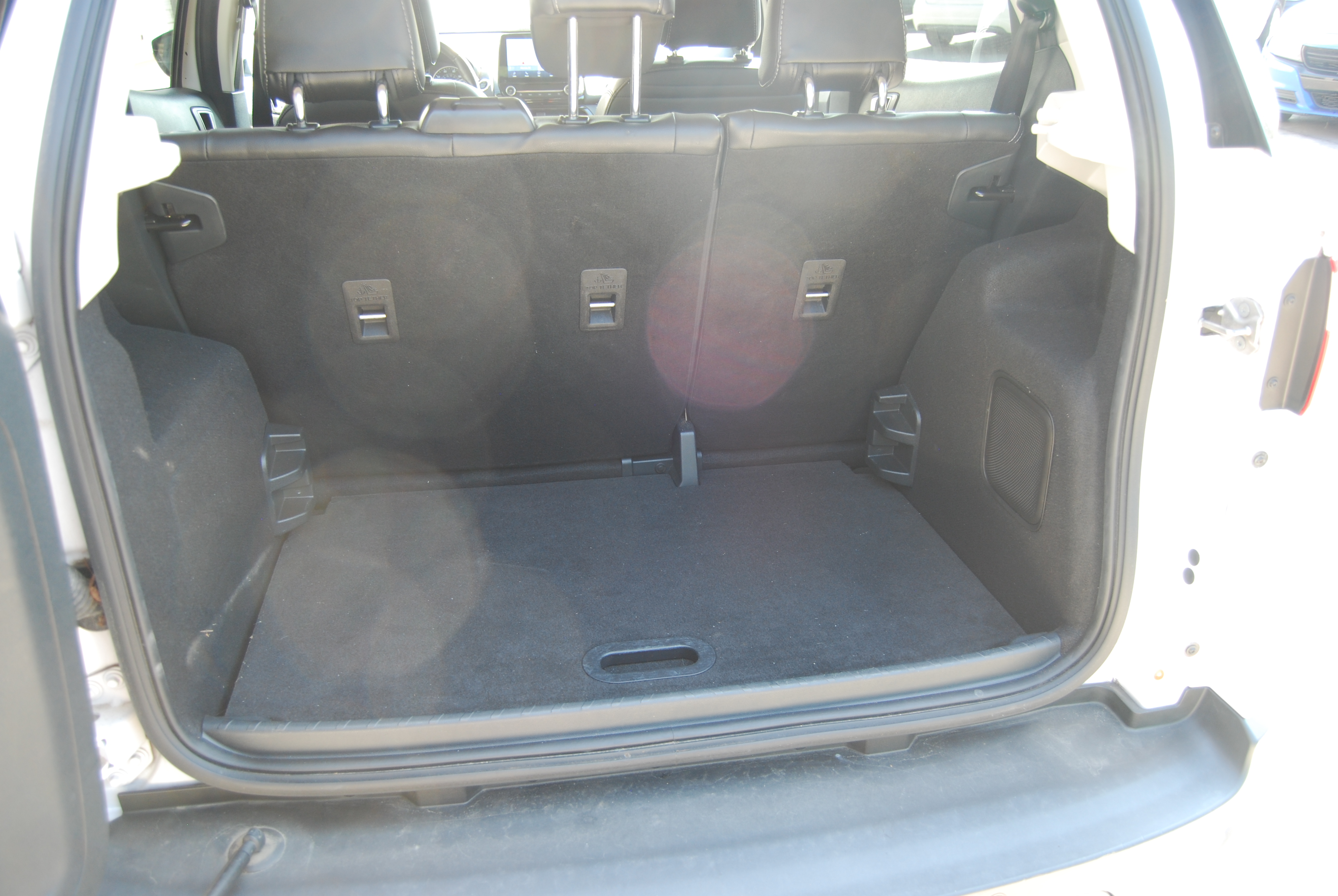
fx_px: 1005
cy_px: 448
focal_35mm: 27
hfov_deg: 67.3
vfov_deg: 48.0
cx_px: 669
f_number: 3.5
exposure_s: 1/40
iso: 200
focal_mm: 18
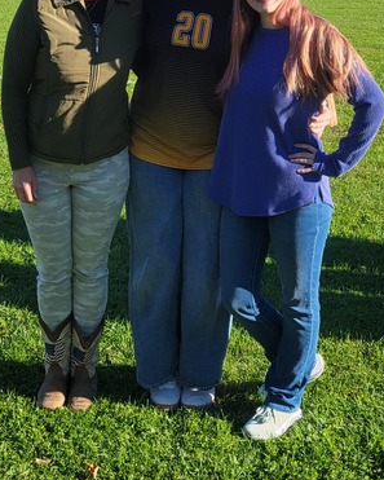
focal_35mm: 70
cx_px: 169
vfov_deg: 26.5
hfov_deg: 21.9
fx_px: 994
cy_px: 83
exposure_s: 1/2180
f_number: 1.8
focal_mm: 5.4
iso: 40
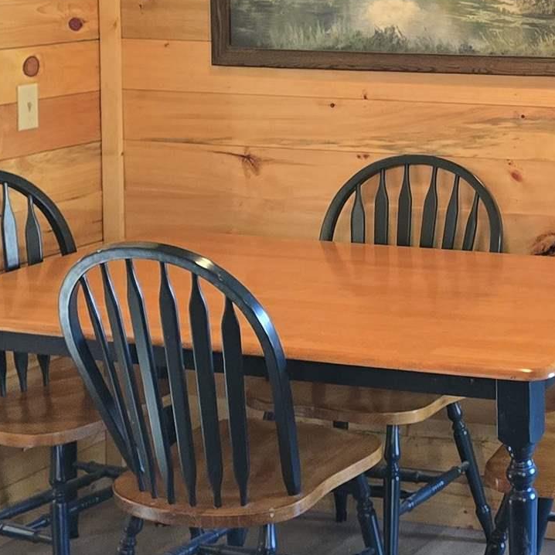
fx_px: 1578
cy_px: 51
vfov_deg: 19.6
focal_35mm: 87
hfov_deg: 18.4
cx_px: 745
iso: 800
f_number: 1.7
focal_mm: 6.3
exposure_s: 1/60
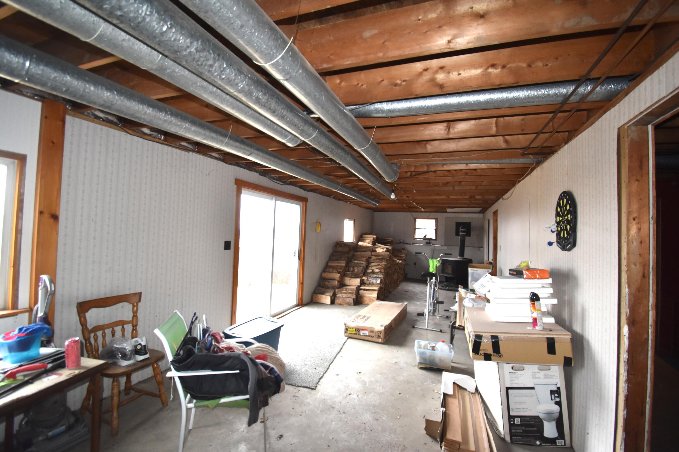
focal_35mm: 15
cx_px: 340
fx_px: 283
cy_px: 226
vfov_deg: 77.3
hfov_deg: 100.4
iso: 800
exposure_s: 1/100
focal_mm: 10
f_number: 5
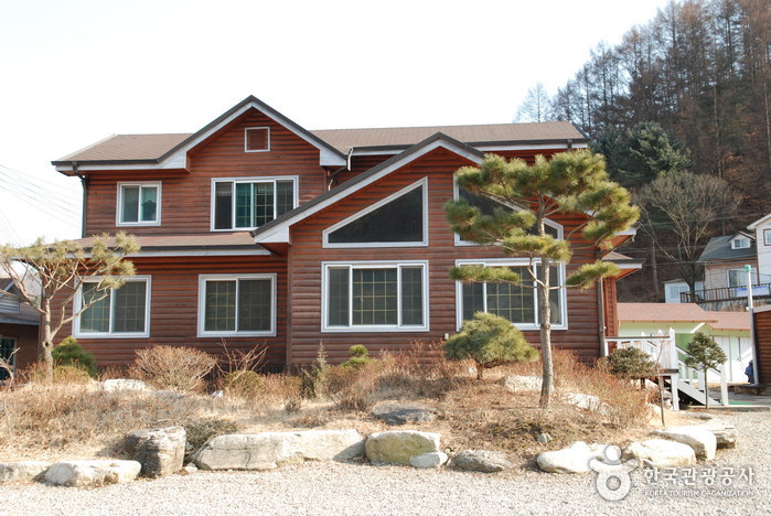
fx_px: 772
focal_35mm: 36
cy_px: 258
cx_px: 386
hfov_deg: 53.1
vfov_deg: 37.0
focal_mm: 24
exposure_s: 1/200
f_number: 6.3
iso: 320
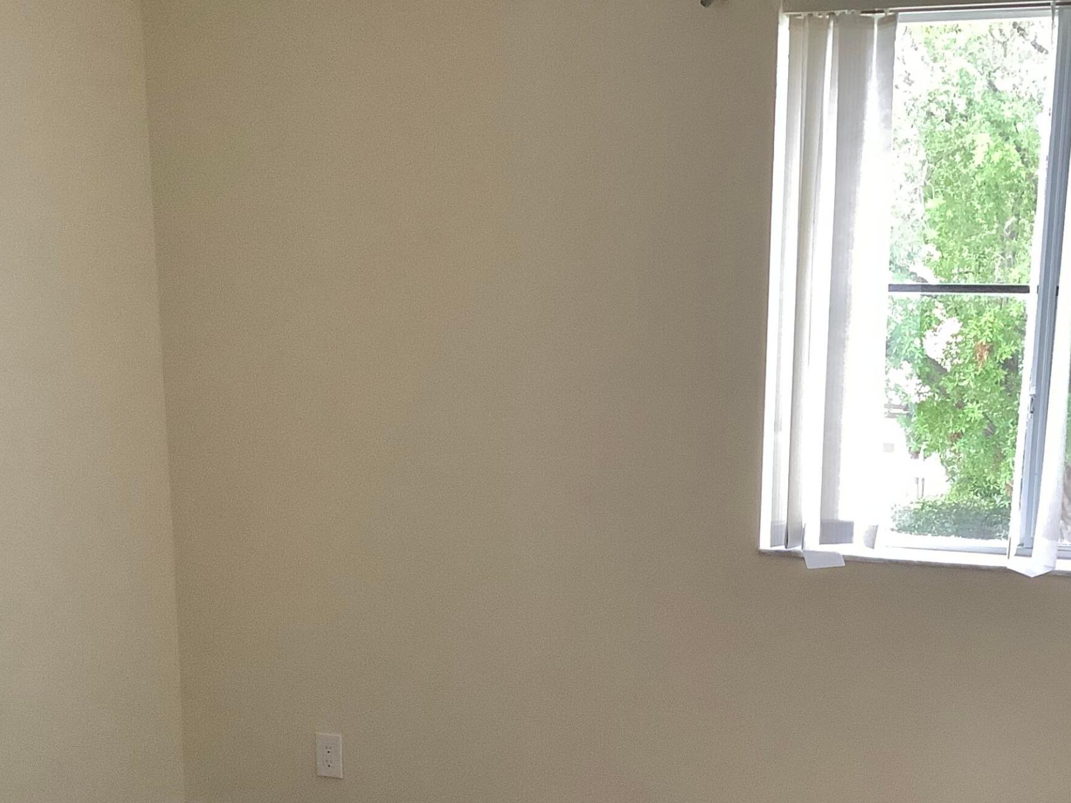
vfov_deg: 26.8
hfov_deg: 36.1
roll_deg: -1.9
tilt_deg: -15.3
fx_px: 1639
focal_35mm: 53
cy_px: 684
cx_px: 636
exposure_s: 1/60
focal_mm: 3.3
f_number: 2.4
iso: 320
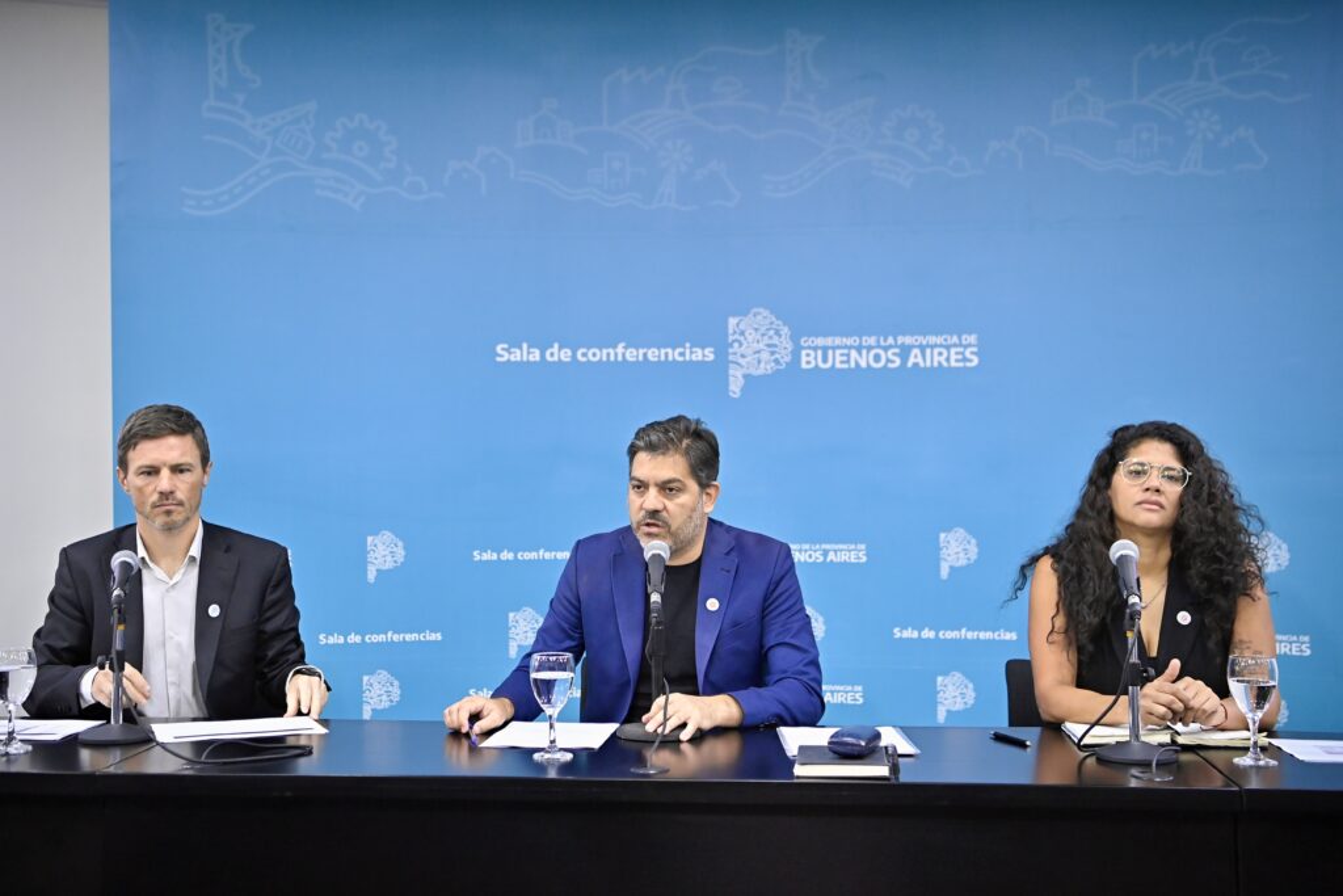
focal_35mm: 48
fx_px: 1791
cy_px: 448
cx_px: 672
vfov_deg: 28.1
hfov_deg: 41.1
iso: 4000
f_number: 3.2
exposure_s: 1/400
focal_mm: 48
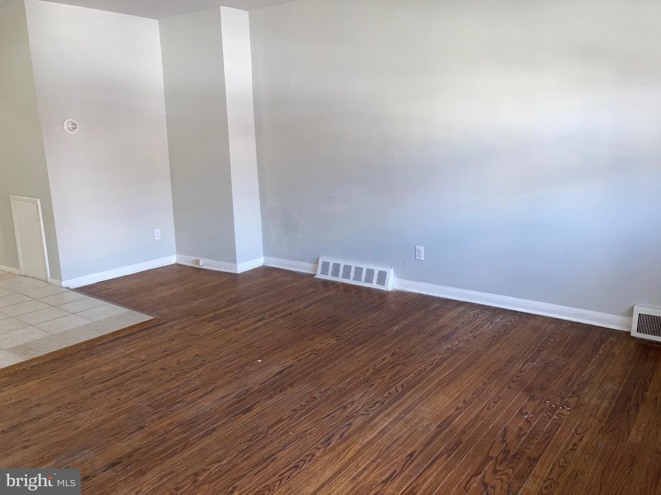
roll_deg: +1.1
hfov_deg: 63.4
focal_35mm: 28
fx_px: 535
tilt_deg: -11.6
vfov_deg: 49.7
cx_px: 330
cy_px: 248
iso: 40
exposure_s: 1/27
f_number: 1.8
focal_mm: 3.99
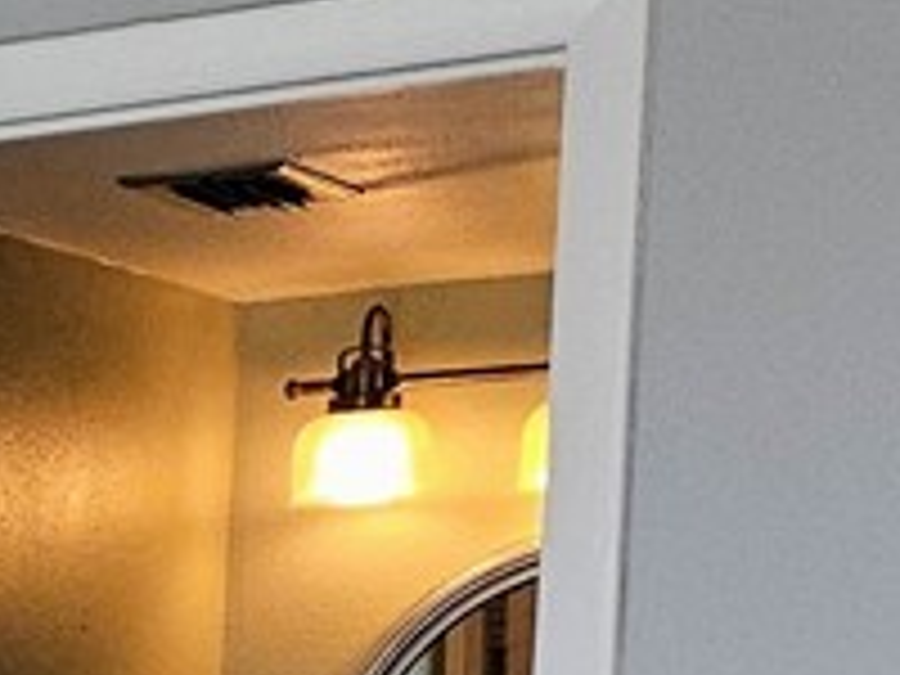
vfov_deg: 7.7
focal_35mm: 184
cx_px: -2322
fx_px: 4784
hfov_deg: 8.1
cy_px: 1431
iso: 32
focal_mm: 5.4
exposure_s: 1/60
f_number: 1.8
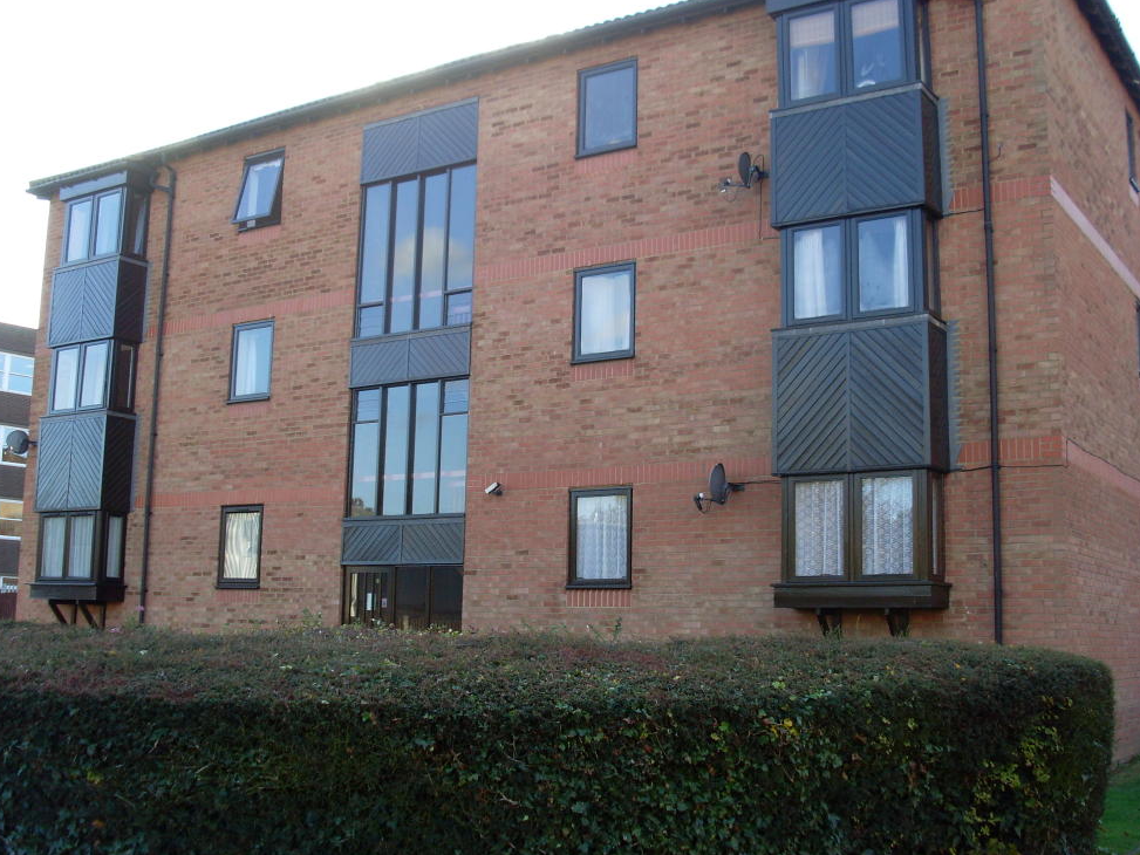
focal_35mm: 40
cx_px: 585
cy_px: 408
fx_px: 1317
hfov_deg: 46.8
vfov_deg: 36.0
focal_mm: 6.3
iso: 80
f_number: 3
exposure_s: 1/250
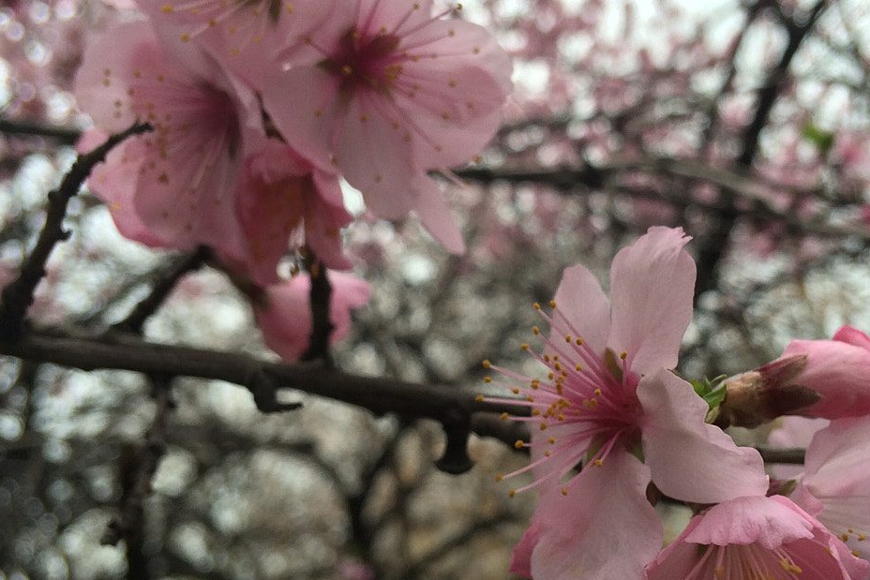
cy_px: 307
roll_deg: +6.4
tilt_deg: +21.0
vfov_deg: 26.0
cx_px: 544
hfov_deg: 37.9
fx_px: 1257
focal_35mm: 52
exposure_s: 1/100
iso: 32
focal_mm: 4.15
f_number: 2.2
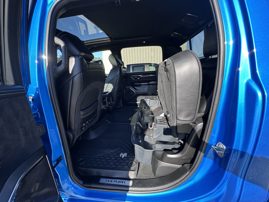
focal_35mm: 14
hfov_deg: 102.1
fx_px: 109
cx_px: 134
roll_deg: +2.7
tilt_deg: -16.1
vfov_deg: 85.7
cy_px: 101
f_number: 2.2
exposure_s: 1/202
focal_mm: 2.22
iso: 40
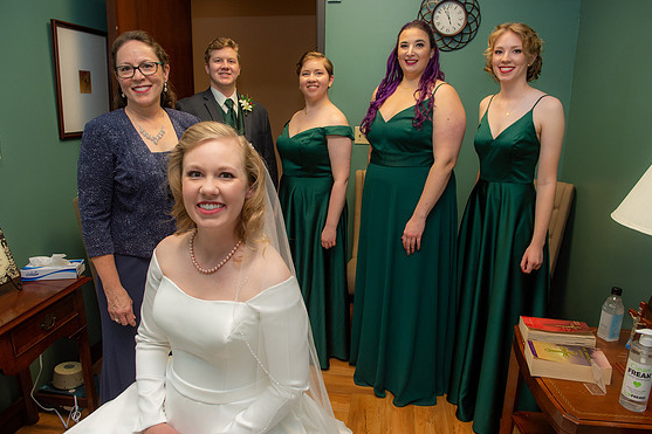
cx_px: 328
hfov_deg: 71.5
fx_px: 453
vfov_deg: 51.3
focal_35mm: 25
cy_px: 222
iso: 1250
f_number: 5.6
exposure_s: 1/160
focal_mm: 24
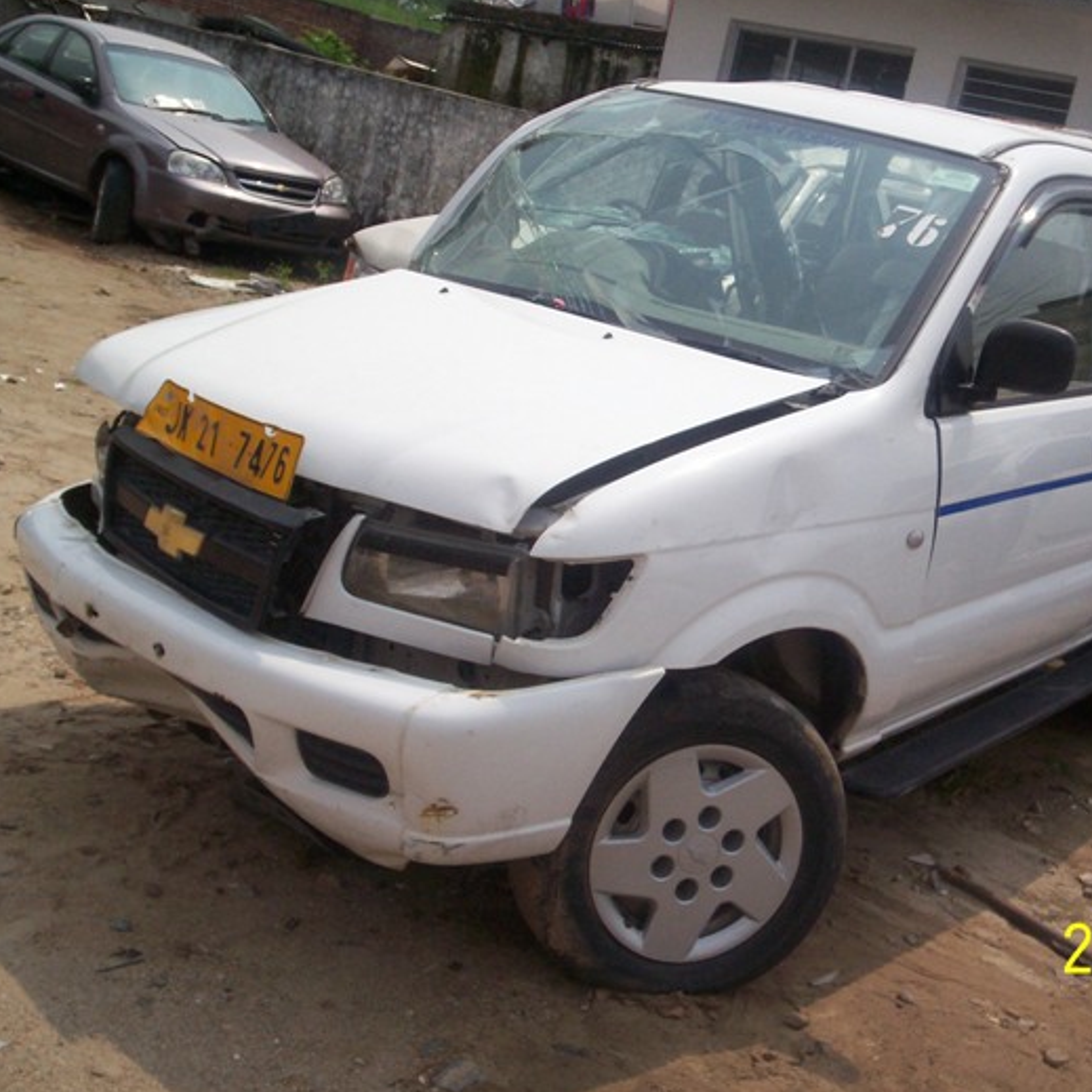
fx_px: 1642
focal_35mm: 46
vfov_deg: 36.8
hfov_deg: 36.6
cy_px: 514
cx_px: 680
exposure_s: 1/1186
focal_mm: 5.9
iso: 100
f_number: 4.5
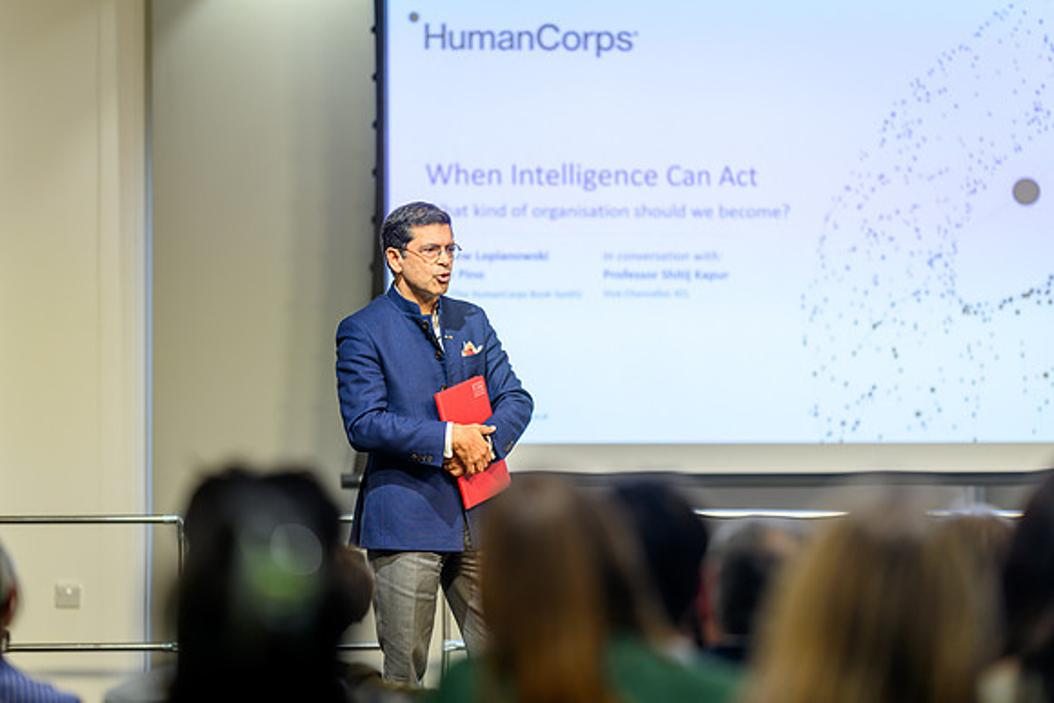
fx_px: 3974
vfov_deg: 10.1
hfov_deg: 15.1
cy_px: 352
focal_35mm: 136
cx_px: 527
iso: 80
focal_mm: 135
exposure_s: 1/125
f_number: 1.8
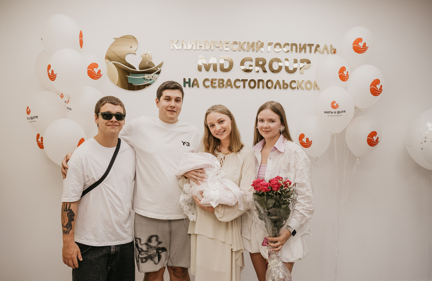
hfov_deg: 58.3
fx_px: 387
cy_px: 147
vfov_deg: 39.9
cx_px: 223
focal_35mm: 32
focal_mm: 29
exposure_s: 1/160
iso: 400
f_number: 4
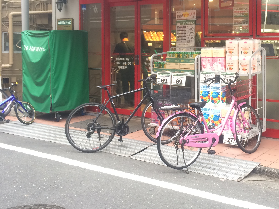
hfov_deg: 38.2
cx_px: 200
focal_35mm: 49
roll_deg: -0.1
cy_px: 59
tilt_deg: -2.9
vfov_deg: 29.3
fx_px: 395
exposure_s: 1/40
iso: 40
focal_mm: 4.15
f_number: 2.2
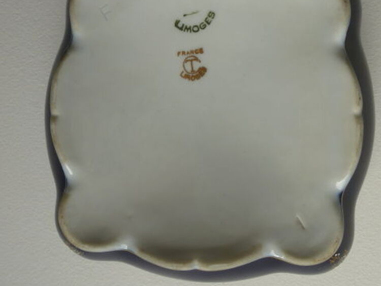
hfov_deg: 56.8
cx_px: 197
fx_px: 352
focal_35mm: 32
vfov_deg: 44.1
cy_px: 123
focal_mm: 4.3
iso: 100
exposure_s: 1/125
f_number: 3.3
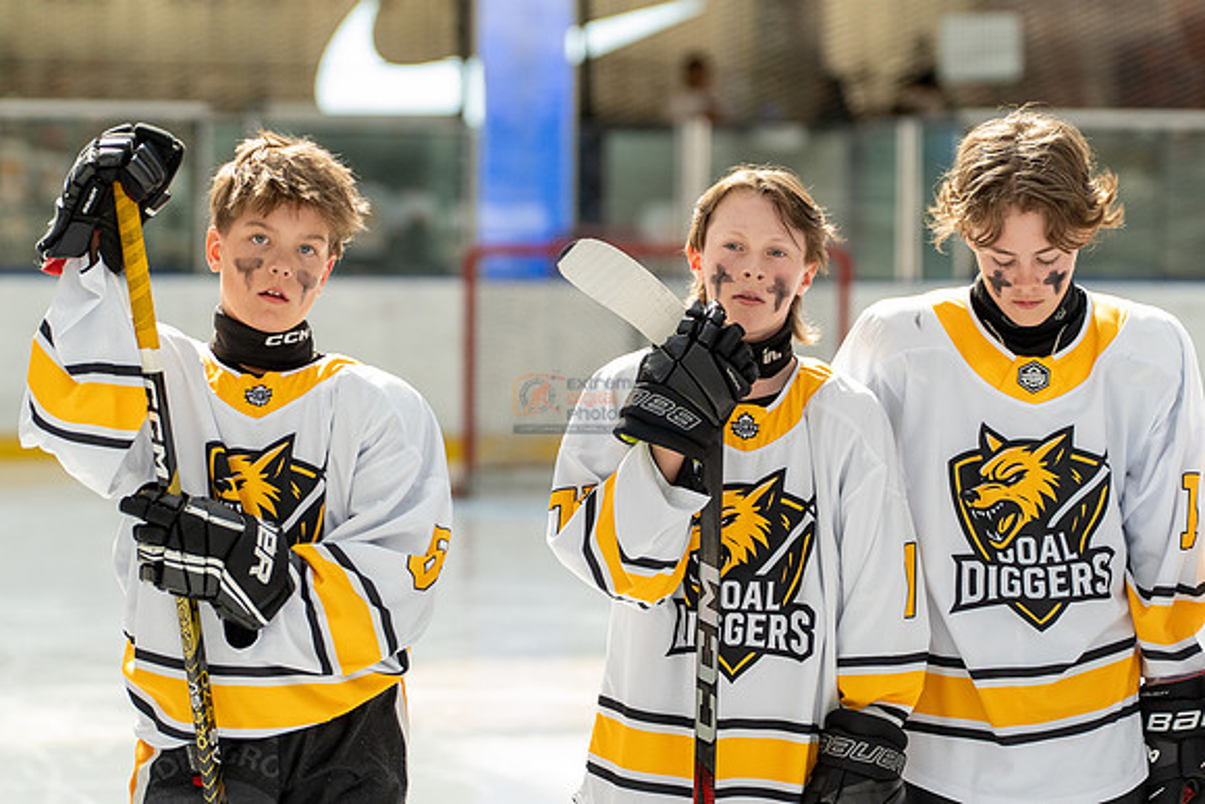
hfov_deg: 14.0
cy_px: 402
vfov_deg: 9.3
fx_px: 4921
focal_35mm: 147
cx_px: 602
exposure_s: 1/1600
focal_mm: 98
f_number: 2.8
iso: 1000
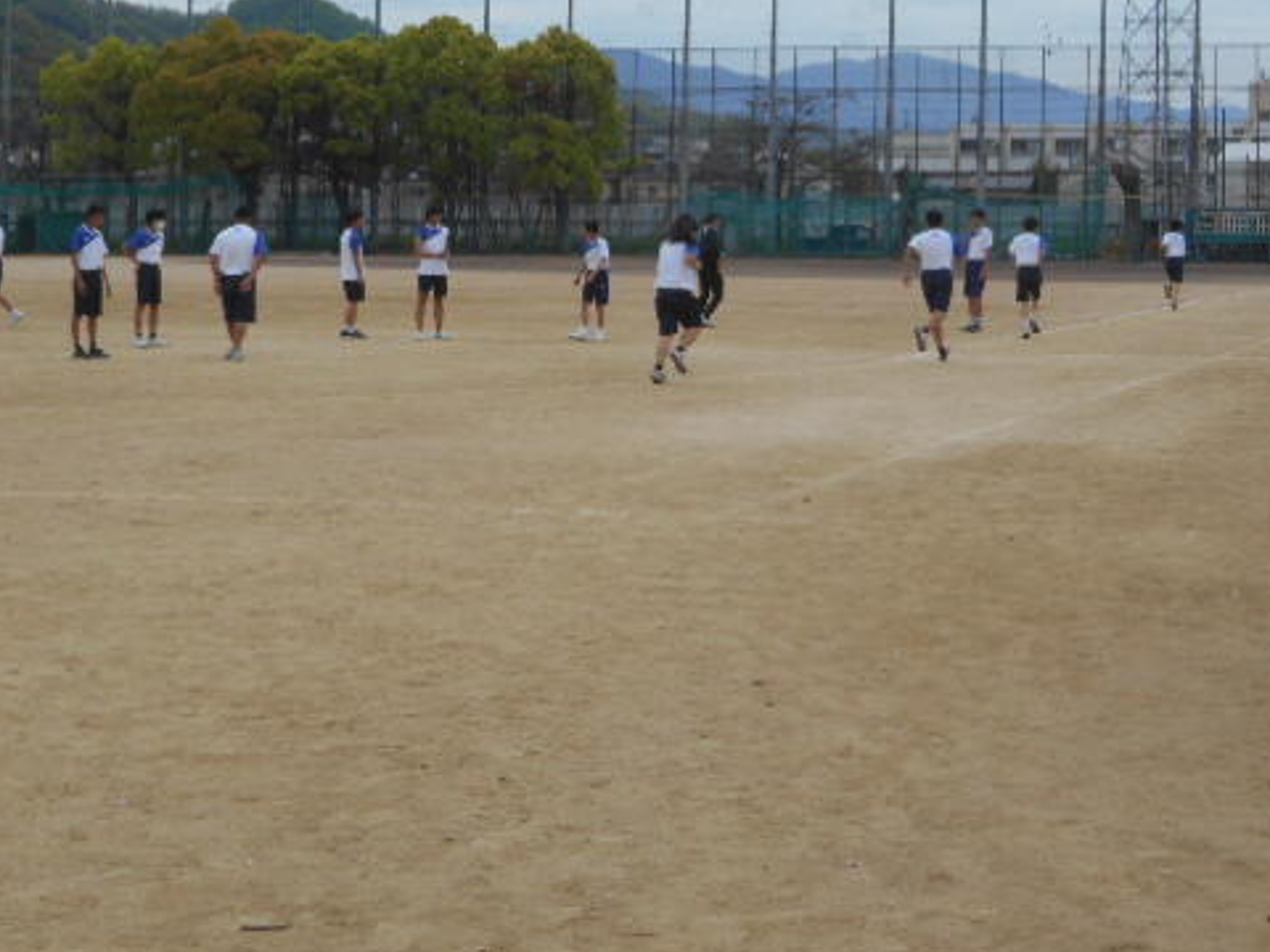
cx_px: 527
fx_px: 3229
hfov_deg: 22.2
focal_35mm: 88
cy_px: 354
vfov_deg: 16.8
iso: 80
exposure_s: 1/640
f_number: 5.3
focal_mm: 11.6
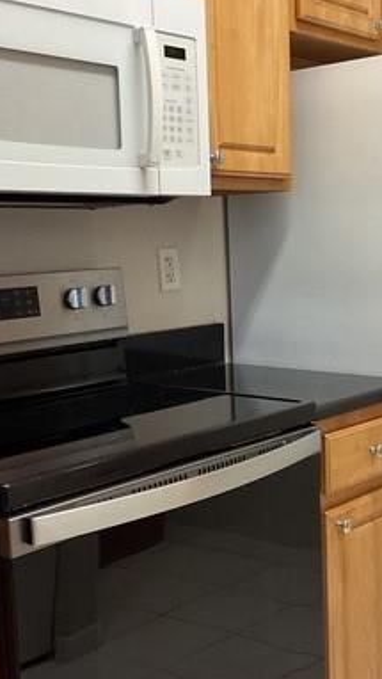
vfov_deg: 39.2
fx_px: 954
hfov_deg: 22.6
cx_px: 254
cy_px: 355
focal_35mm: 53
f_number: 1.8
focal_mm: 3
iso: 100
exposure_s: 1/60
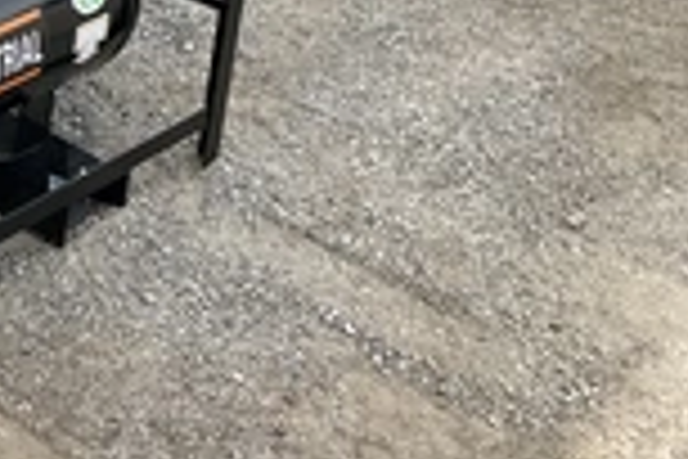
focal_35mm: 79
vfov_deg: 16.9
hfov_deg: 22.9
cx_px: -202
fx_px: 1510
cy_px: -14
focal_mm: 3
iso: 25
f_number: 1.8
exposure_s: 1/642
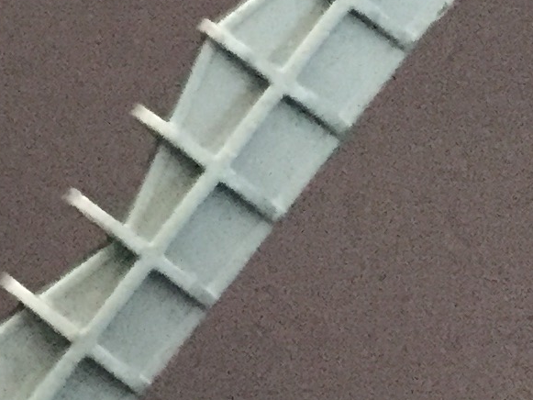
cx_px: -850
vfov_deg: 8.8
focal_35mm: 163
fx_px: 2510
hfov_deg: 10.1
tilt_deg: -18.8
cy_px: -300
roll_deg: +3.6
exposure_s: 1/15
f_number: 2.2
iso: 400
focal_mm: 4.15
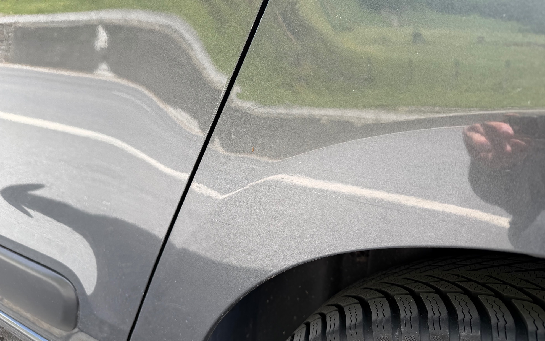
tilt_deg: -12.7
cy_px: 168
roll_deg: -1.8
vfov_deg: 47.6
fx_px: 386
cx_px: 274
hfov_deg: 70.4
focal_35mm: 26
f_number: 1.78
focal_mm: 6.76
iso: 80
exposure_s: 1/551
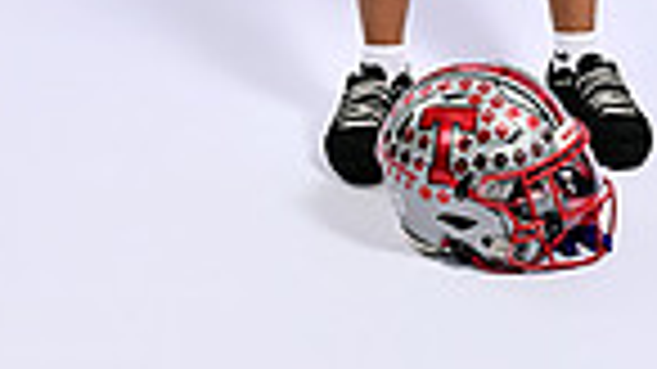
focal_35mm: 145
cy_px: -526
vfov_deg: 7.7
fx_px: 2525
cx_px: 572
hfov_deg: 14.7
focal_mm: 45
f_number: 6.3
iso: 160
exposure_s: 1/200
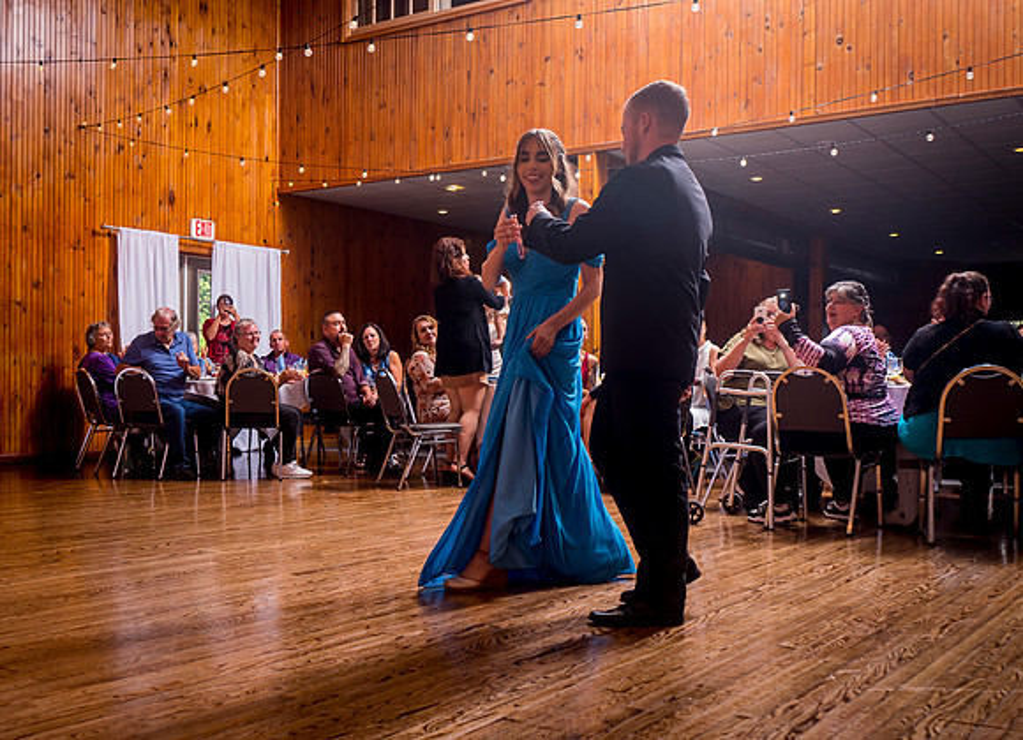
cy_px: 404
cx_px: 477
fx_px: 1096
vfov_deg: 37.3
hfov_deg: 50.0
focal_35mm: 38
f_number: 5
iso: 200
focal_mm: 28
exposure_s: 1/125
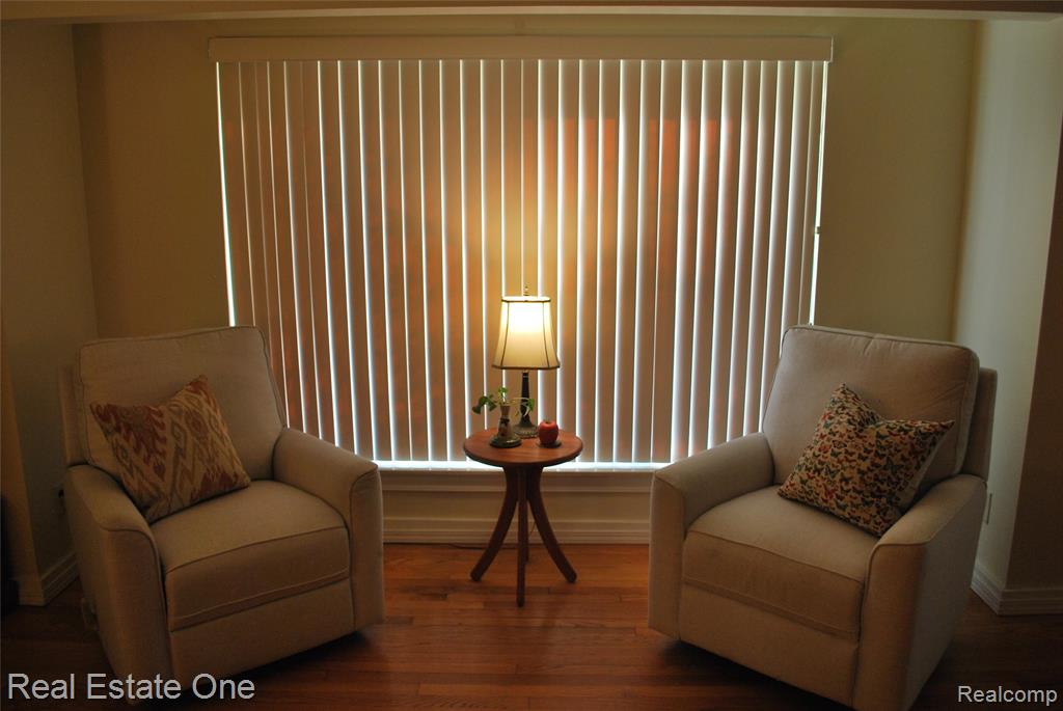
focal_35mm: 27
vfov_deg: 48.0
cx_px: 532
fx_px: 798
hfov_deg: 67.3
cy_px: 356
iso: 320
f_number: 3.5
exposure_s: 1/30
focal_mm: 18
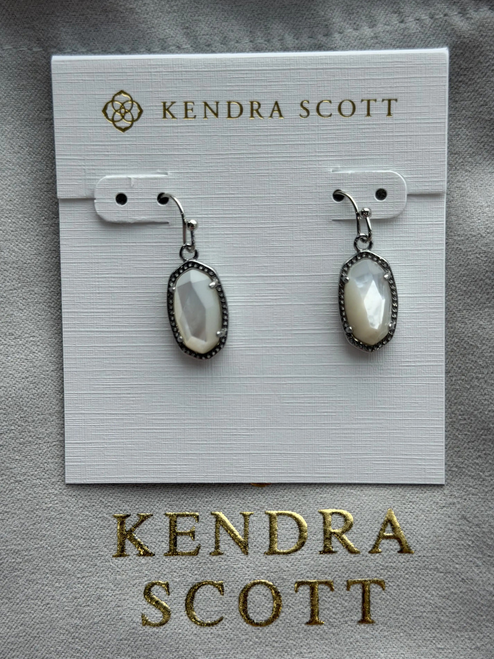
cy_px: 344
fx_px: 971
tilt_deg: -78.4
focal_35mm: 51
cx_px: 259
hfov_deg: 28.6
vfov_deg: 37.5
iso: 64
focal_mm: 6.76
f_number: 1.78
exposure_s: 1/379
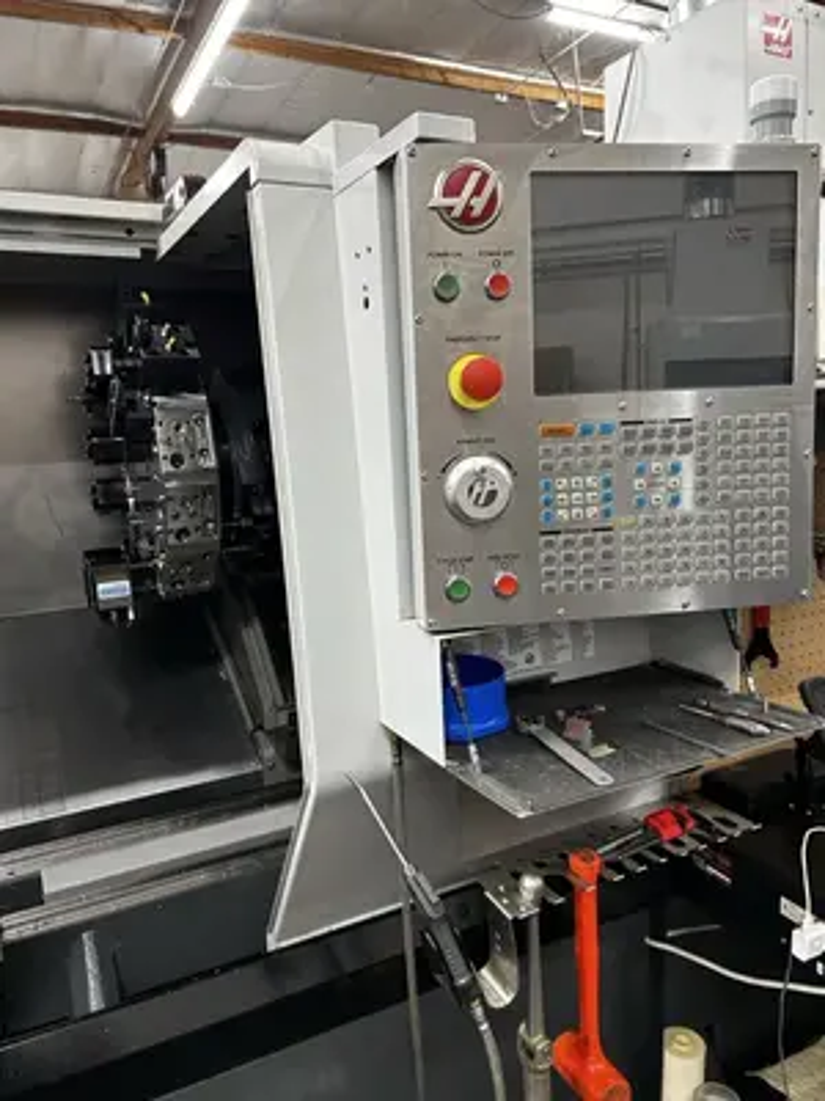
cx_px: 412
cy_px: 550
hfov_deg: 53.1
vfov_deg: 67.3
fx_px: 826
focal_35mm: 26
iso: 160
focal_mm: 5.7
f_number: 1.5
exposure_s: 1/60
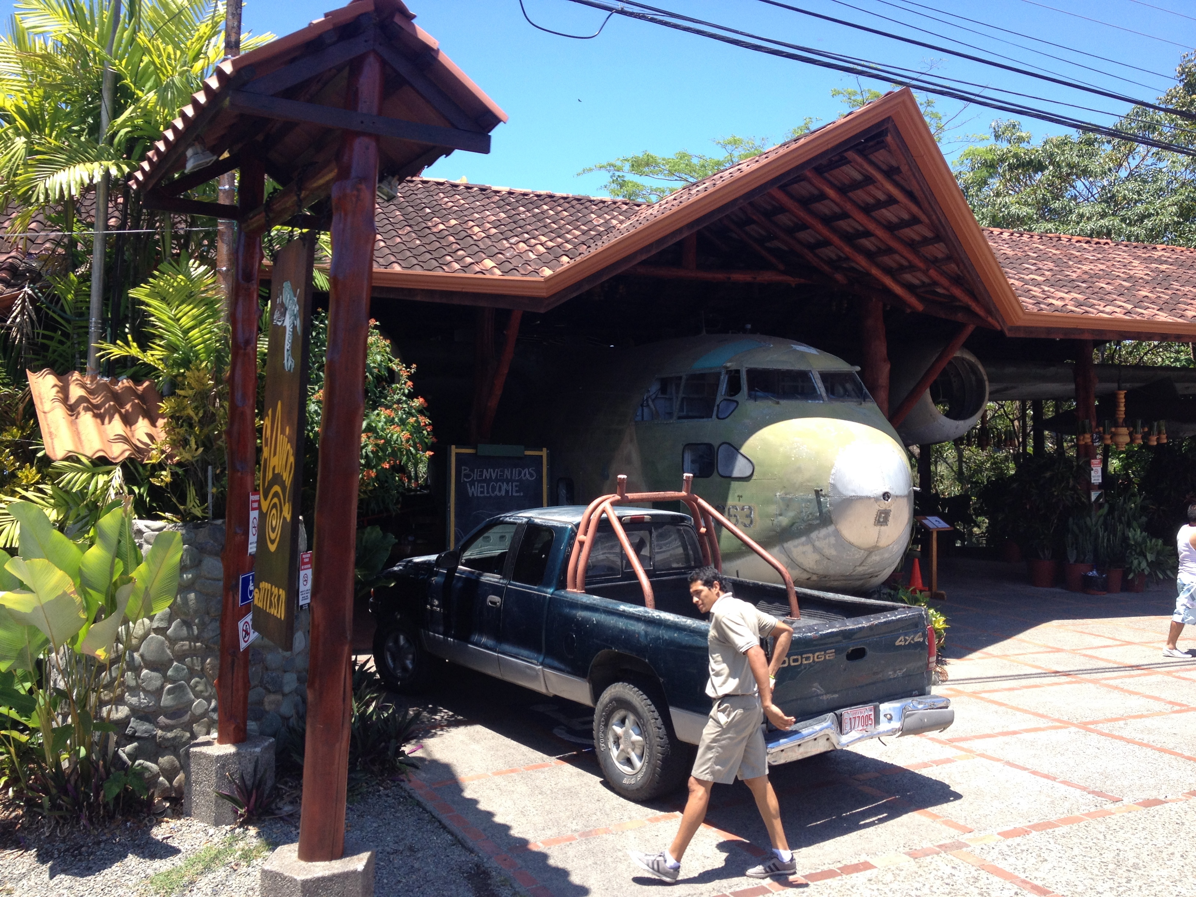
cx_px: 598
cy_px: 448
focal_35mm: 35
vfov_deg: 40.7
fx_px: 1209
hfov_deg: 52.6
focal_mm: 4.28
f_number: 2.4
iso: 50
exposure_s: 1/649
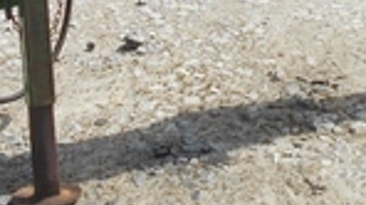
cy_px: -163
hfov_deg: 19.4
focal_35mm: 105
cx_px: 412
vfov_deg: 10.8
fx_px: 1018
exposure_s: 1/800
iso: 80
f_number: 3.2
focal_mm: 4.6
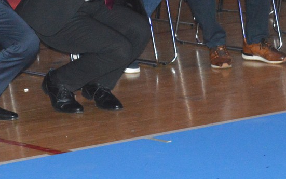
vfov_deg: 5.3
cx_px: 32
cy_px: -88
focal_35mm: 248
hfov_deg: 8.4
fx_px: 1930
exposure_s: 1/60
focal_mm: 55
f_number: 5.6
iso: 3200
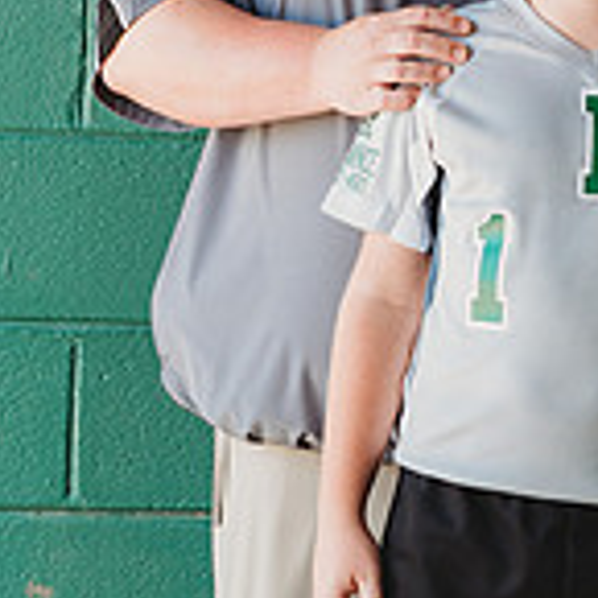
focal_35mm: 224
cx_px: 606
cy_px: -12
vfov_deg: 7.8
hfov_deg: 7.8
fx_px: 4378
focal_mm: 85
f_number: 2.8
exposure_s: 1/250
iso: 200
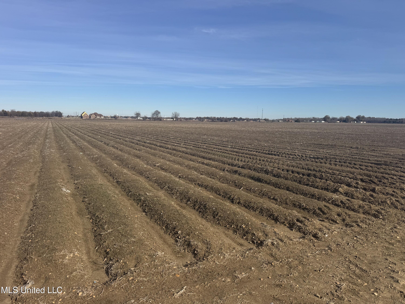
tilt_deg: -6.8
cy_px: 152
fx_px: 281
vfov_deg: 56.8
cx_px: 202
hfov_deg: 71.6
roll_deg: -0.5
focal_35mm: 24
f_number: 1.78
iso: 80
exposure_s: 1/5814
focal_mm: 6.76
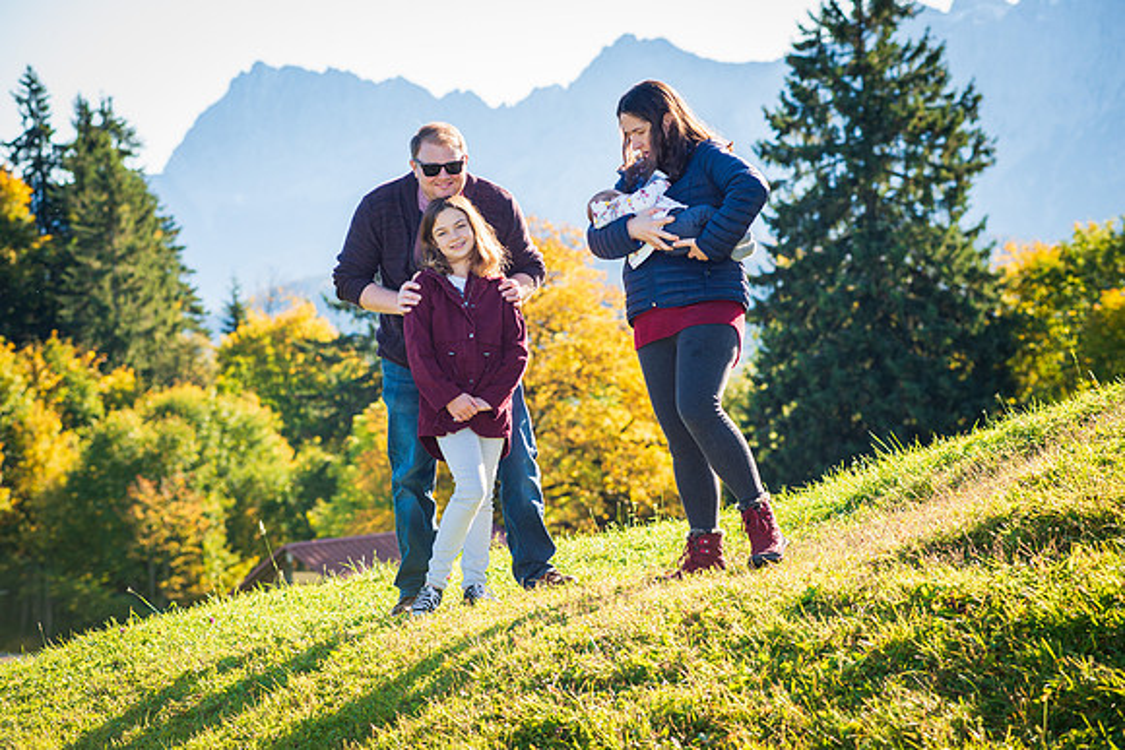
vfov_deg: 12.2
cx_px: 562
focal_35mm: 112
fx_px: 3501
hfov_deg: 18.3
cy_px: 375
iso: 200
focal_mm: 112
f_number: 5.6
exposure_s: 1/250
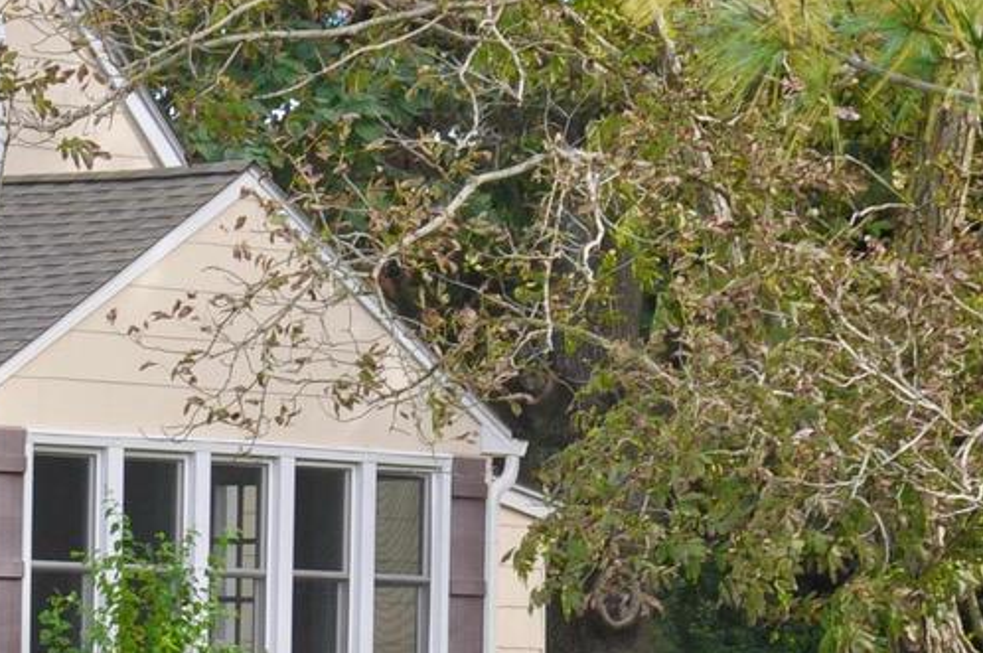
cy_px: 389
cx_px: -341
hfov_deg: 6.9
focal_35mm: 296
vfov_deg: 4.6
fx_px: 8074
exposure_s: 1/200
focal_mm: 48
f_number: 7.1
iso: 200
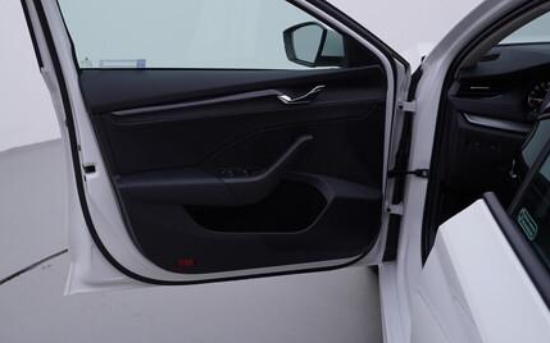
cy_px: 111
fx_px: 704
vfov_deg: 27.2
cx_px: 208
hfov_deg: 42.3
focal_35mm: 47
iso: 125
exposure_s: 1/100
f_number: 4.5
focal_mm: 24
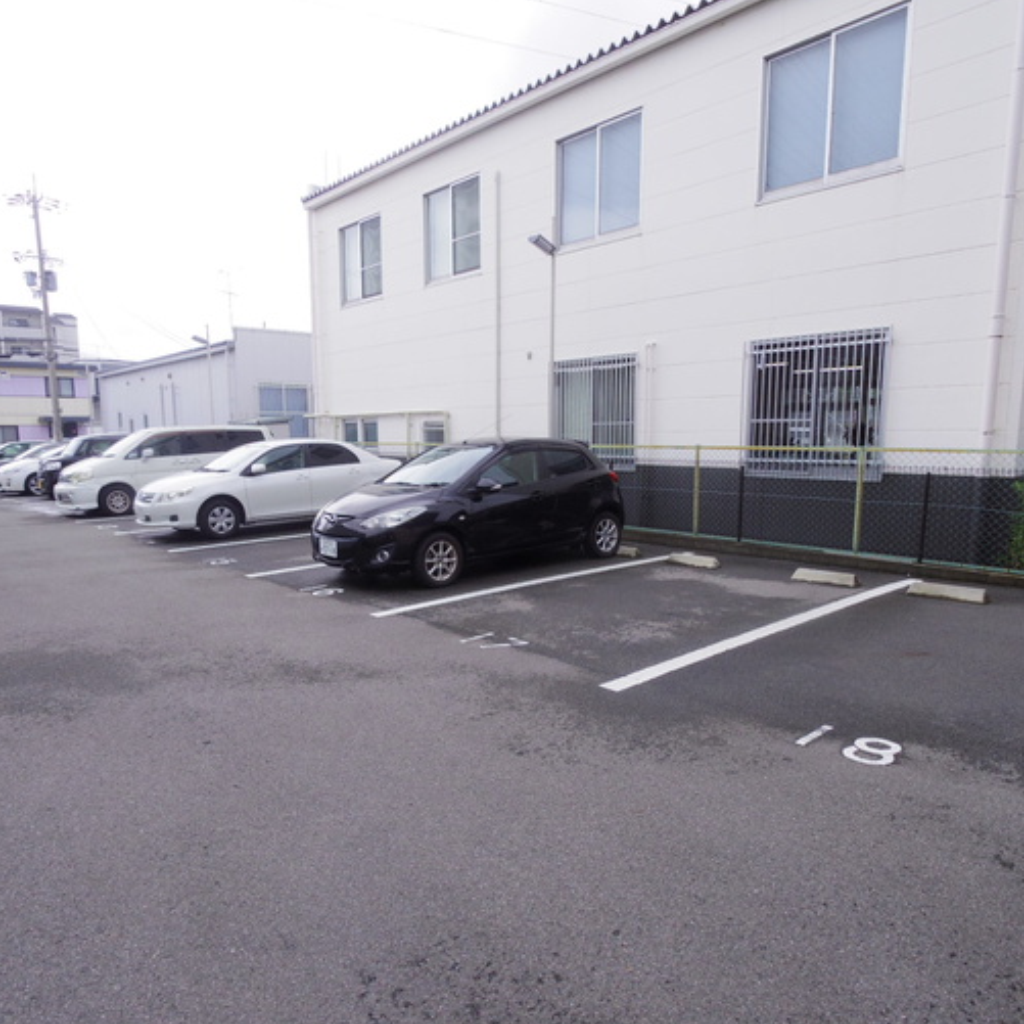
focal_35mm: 21
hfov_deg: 72.0
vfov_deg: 72.1
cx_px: 472
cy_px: 522
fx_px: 703
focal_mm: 3.8
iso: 200
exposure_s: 1/400
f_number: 4.5
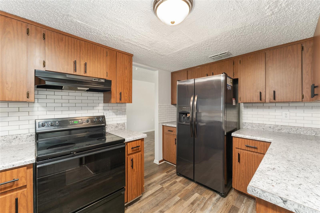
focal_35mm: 14
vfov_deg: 81.2
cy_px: 106
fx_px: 124
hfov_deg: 104.3
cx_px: 160
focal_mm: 14
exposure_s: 1/4
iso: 640
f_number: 7.1
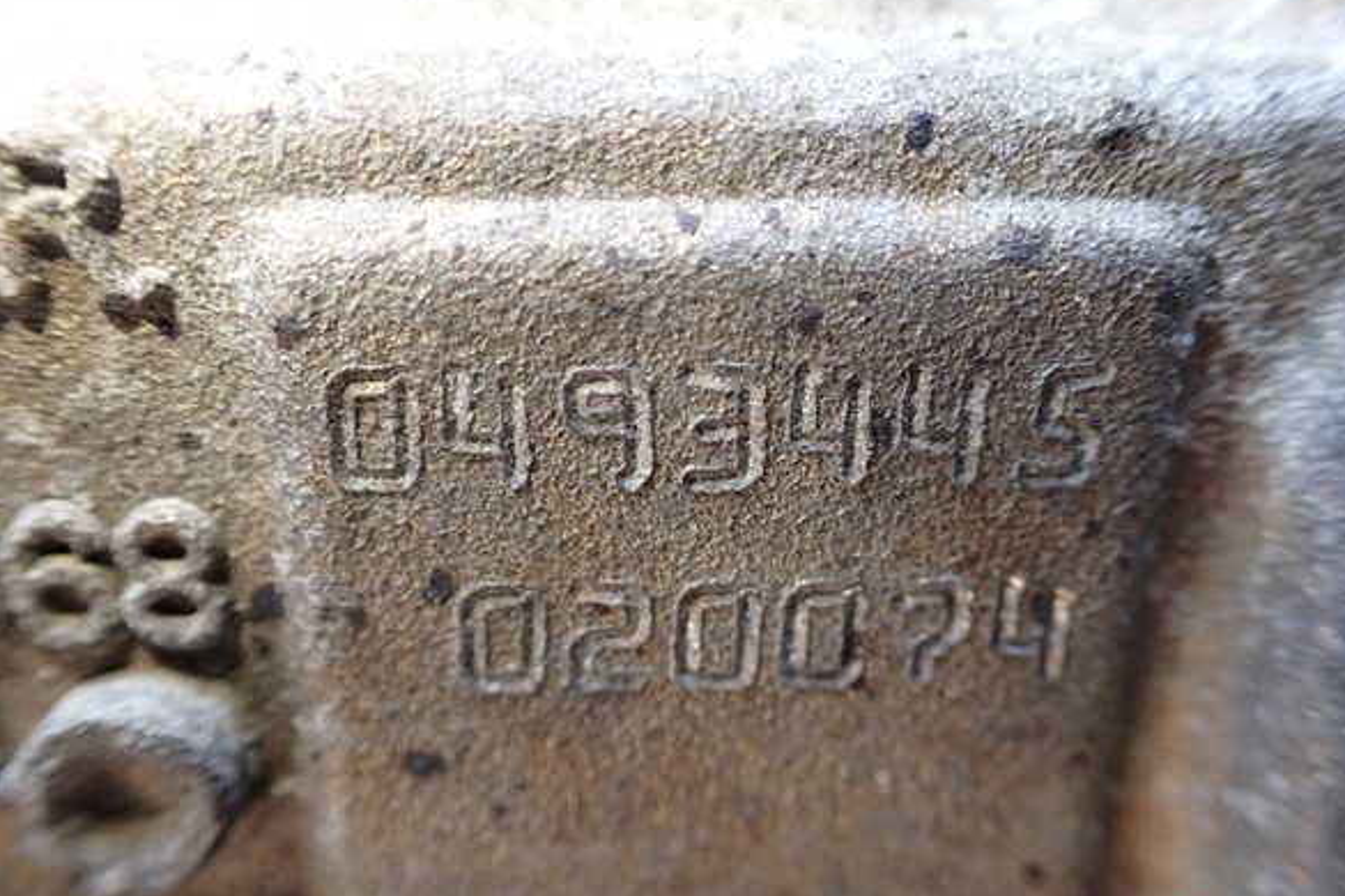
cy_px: 446
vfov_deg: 41.1
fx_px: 1195
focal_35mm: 32
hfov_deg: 58.7
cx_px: 685
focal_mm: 5.4
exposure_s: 1/125
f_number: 2.3
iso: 250
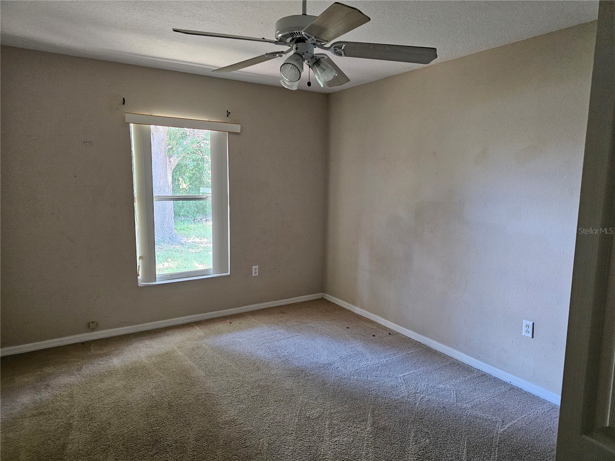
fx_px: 409
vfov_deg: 58.9
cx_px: 308
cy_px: 230
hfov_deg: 73.9
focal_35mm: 23
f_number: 1.7
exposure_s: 1/120
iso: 800
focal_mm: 6.3
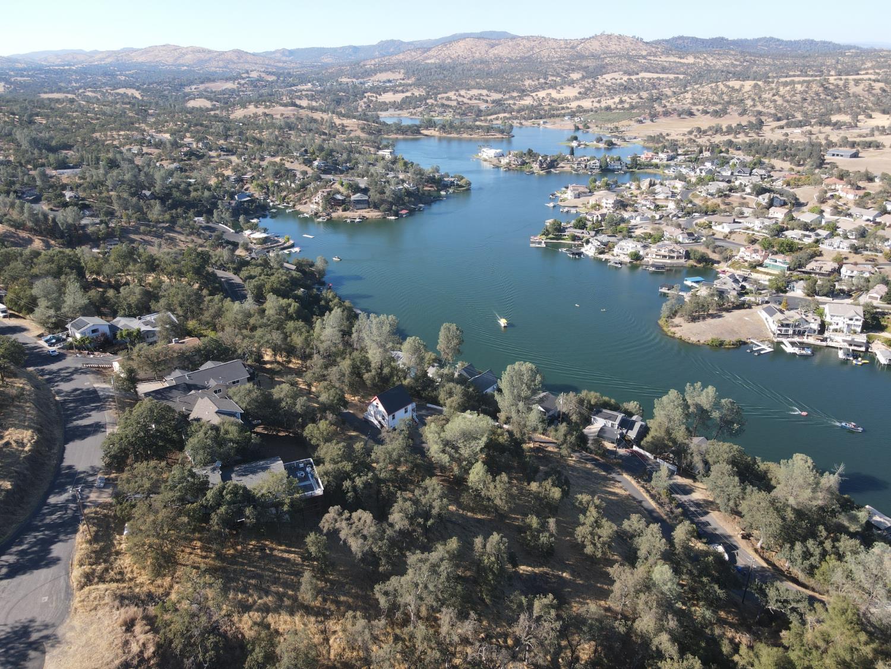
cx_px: 446
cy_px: 334
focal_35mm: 24
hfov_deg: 71.6
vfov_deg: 56.8
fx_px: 618
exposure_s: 1/250
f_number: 2.8
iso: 100
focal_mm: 4.5
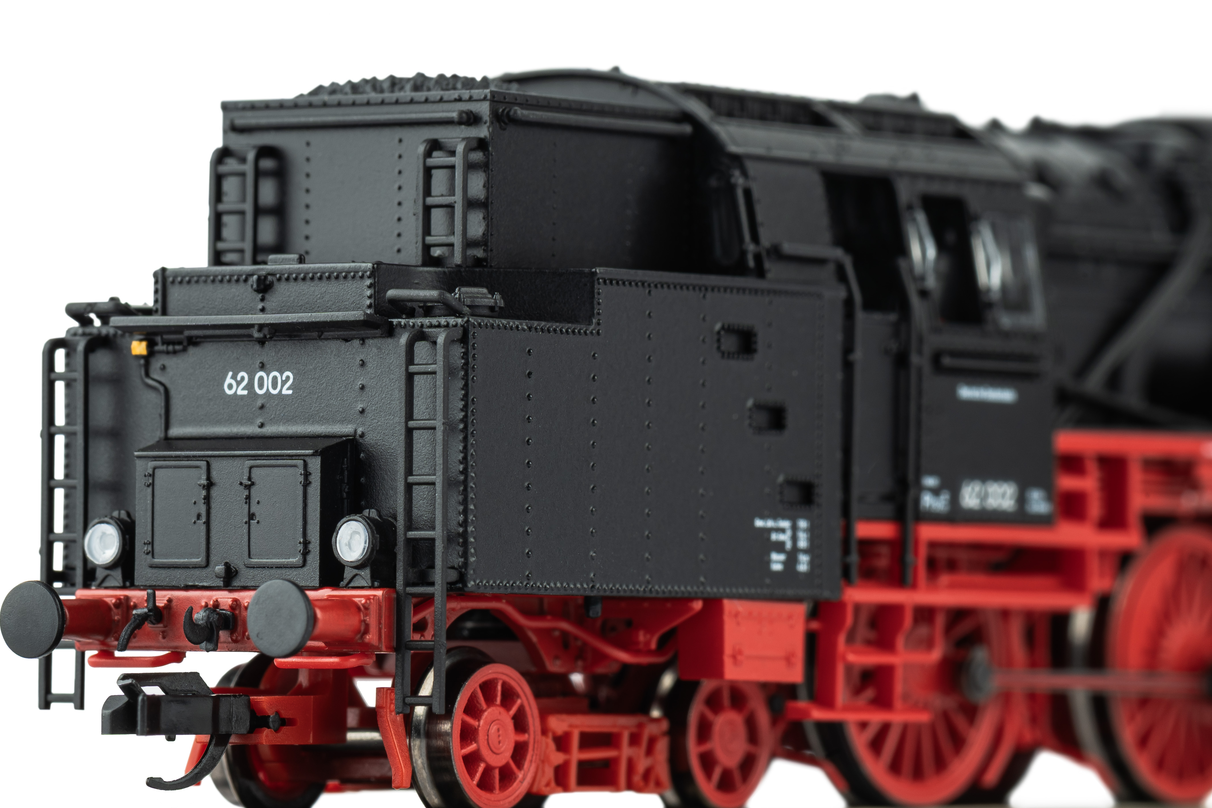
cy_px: 480
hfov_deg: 14.0
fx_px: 4915
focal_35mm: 146
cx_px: 428
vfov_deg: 9.4
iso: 100
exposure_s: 1/15
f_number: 20
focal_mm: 105
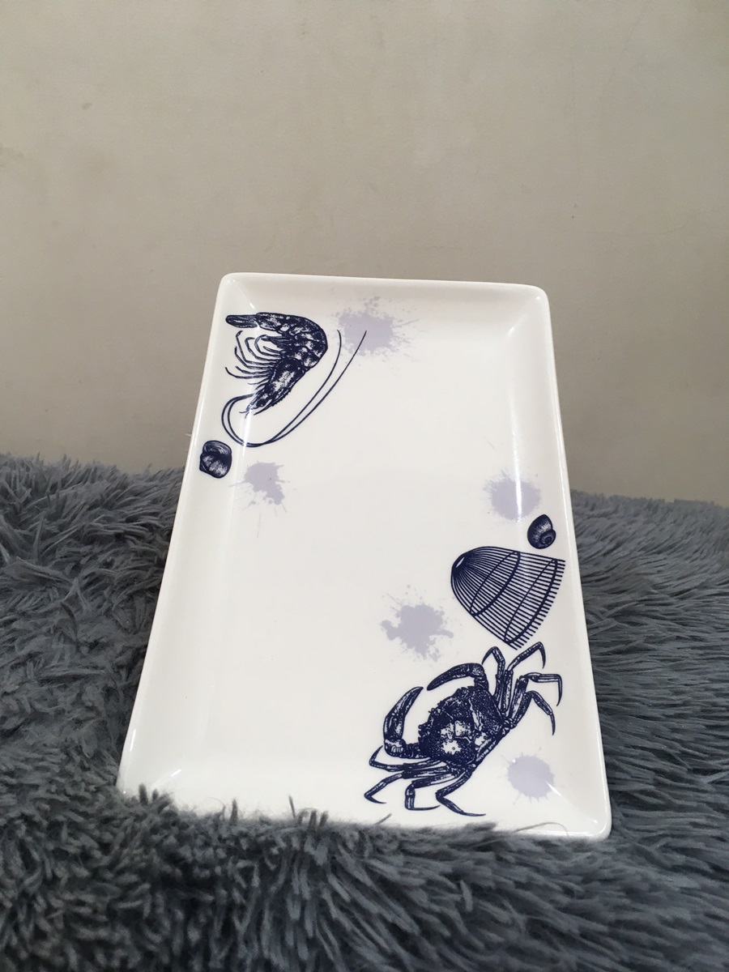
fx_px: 814
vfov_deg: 61.7
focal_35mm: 29
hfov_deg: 48.2
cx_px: 364
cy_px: 486
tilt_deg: -19.8
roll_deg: -1.6
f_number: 2.2
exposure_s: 1/33
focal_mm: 4.15
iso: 40
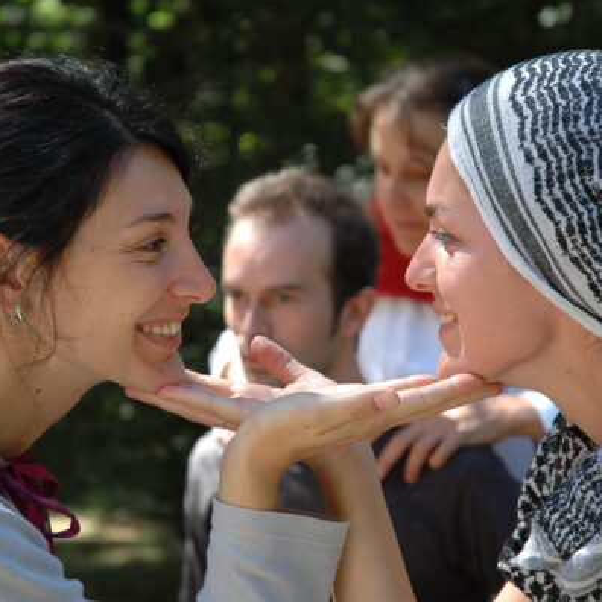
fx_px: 2656
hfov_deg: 12.9
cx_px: 307
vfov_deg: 12.9
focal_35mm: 135
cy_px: 300
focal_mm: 70
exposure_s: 1/200
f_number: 4.5
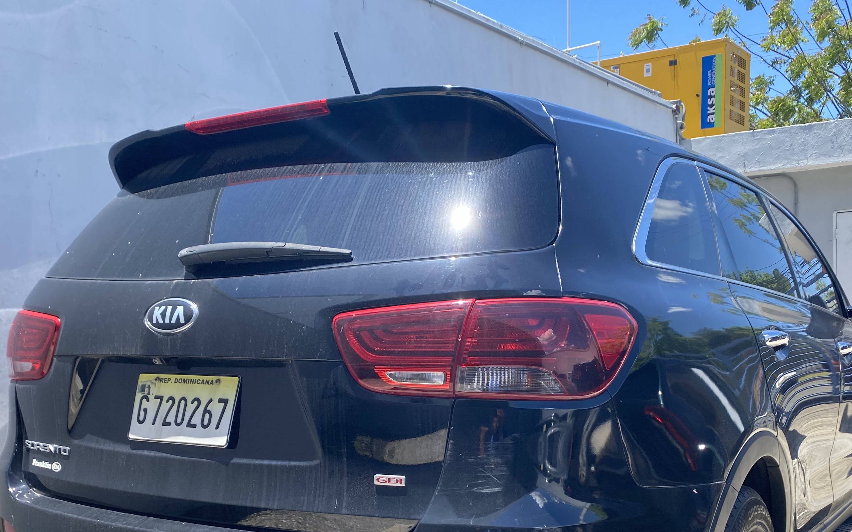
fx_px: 906
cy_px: 428
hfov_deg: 50.4
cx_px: 429
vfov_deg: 31.9
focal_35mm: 39
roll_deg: +2.5
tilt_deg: -4.1
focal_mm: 4.25
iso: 32
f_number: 1.8
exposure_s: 1/799
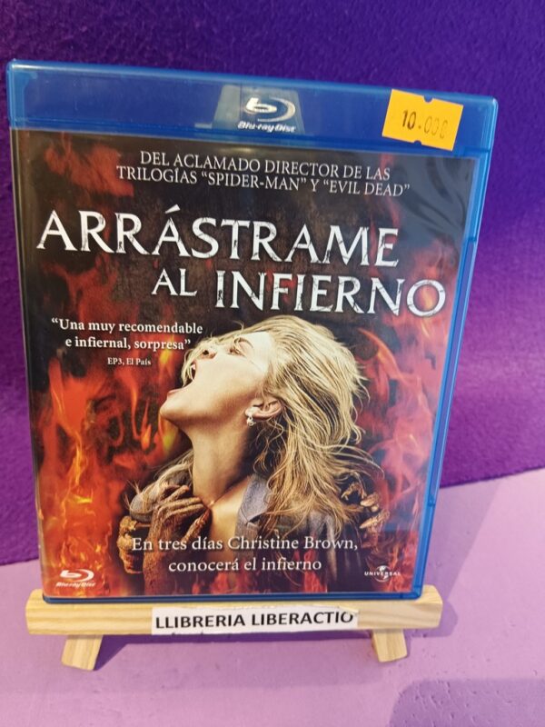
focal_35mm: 26
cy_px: 364
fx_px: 546
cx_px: 272
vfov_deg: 67.3
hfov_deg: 53.1
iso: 1045
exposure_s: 1/33.3
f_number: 1.8
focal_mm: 3.96
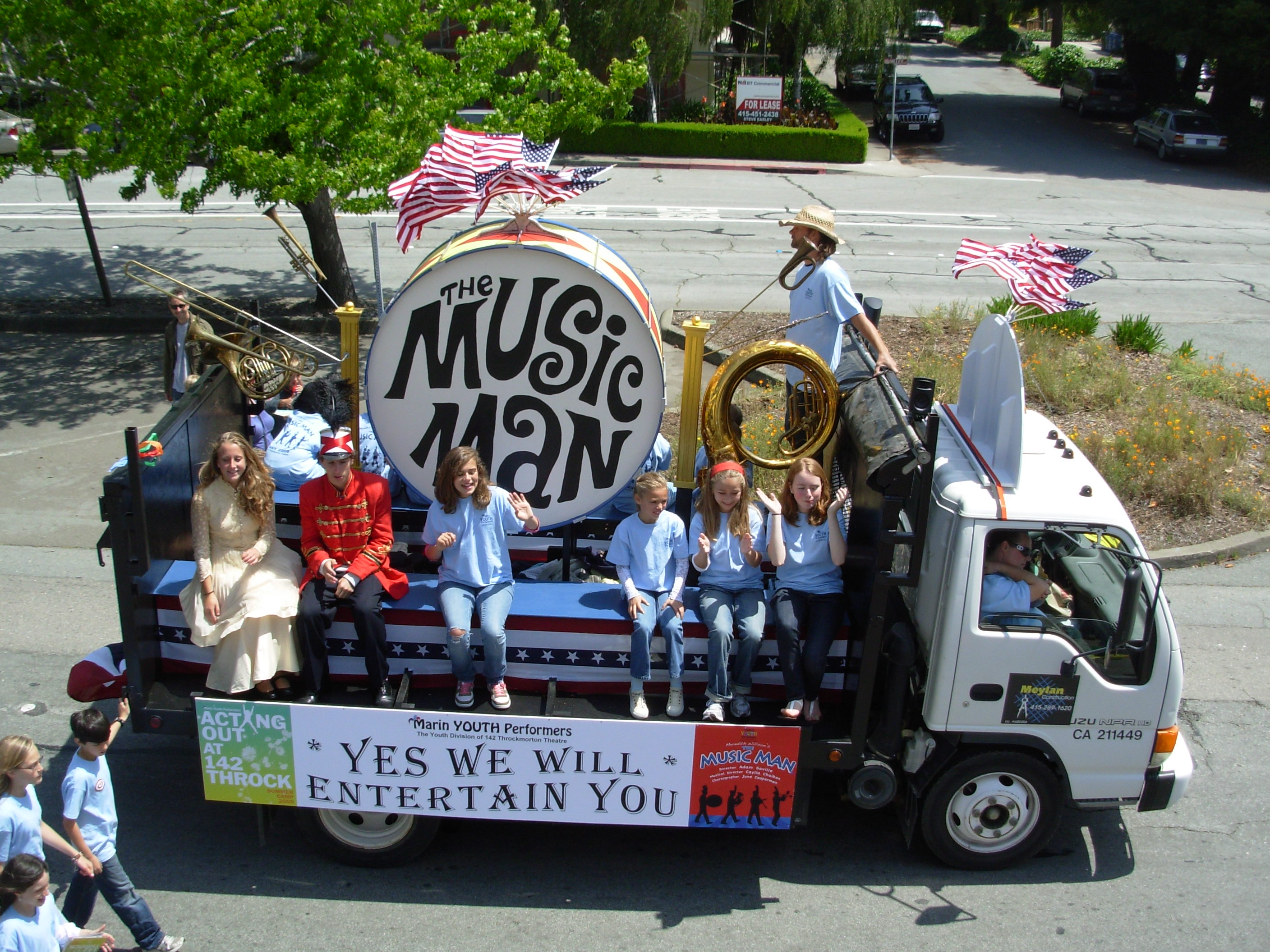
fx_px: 1394
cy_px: 476
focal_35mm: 38
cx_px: 635
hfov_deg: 49.0
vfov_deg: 37.7
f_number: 2.9
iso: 50
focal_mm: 6.3
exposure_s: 1/1024
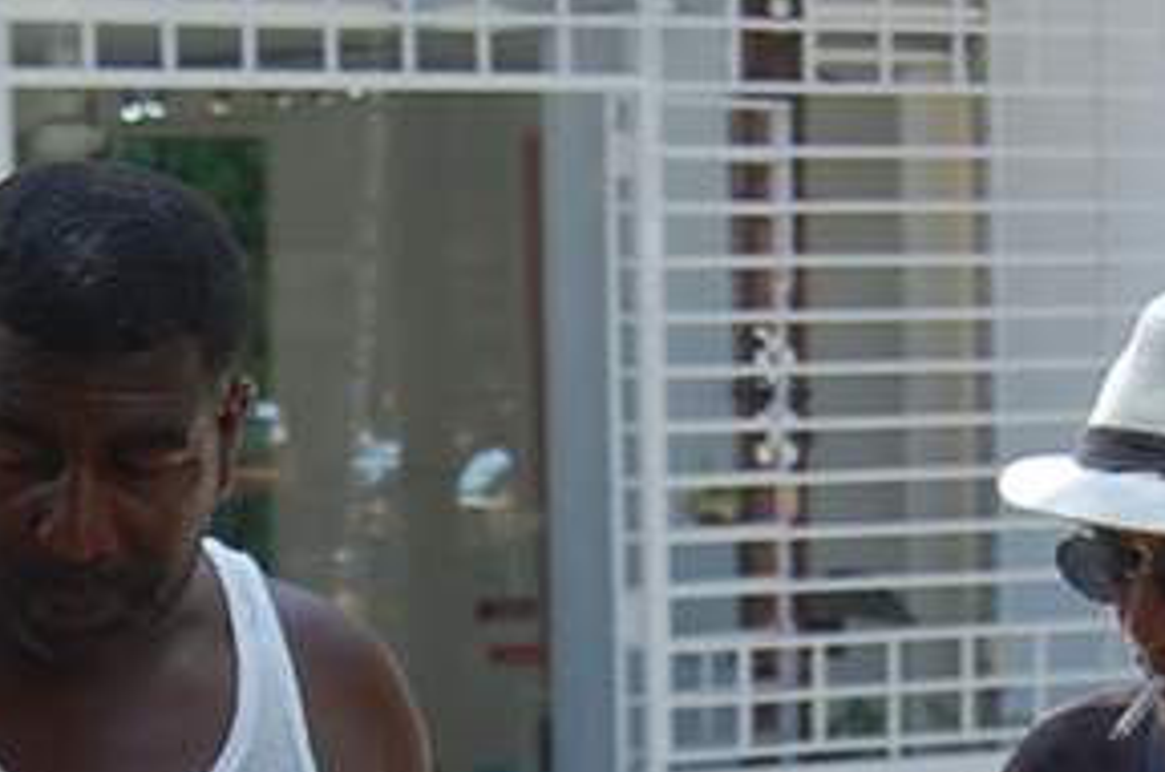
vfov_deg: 6.7
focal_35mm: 203
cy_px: 855
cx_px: 667
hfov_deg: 10.1
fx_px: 6558
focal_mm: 38
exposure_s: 1/160
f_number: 6.3
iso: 200
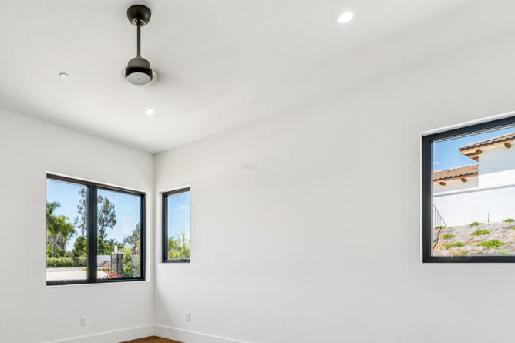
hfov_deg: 72.0
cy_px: 259
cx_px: 159
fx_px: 336
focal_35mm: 23
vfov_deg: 51.8
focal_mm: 15.3
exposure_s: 1/10
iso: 100
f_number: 13
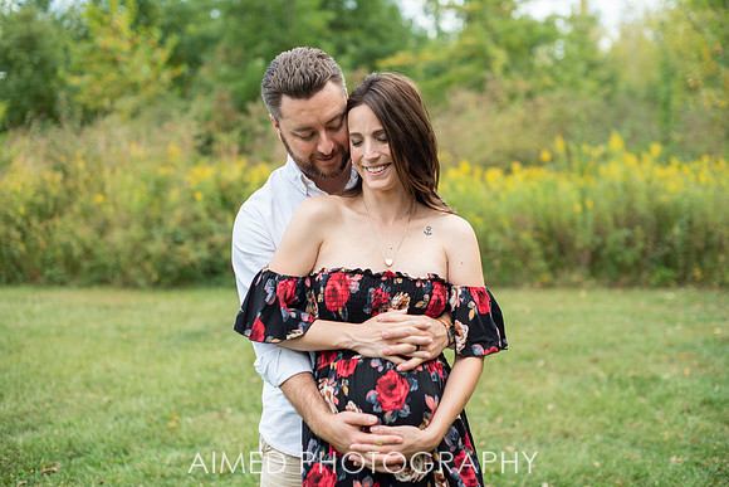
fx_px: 1038
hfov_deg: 38.7
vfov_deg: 26.4
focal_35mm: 51
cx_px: 364
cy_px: 244
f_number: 2.5
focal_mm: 50
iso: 320
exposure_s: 1/1250
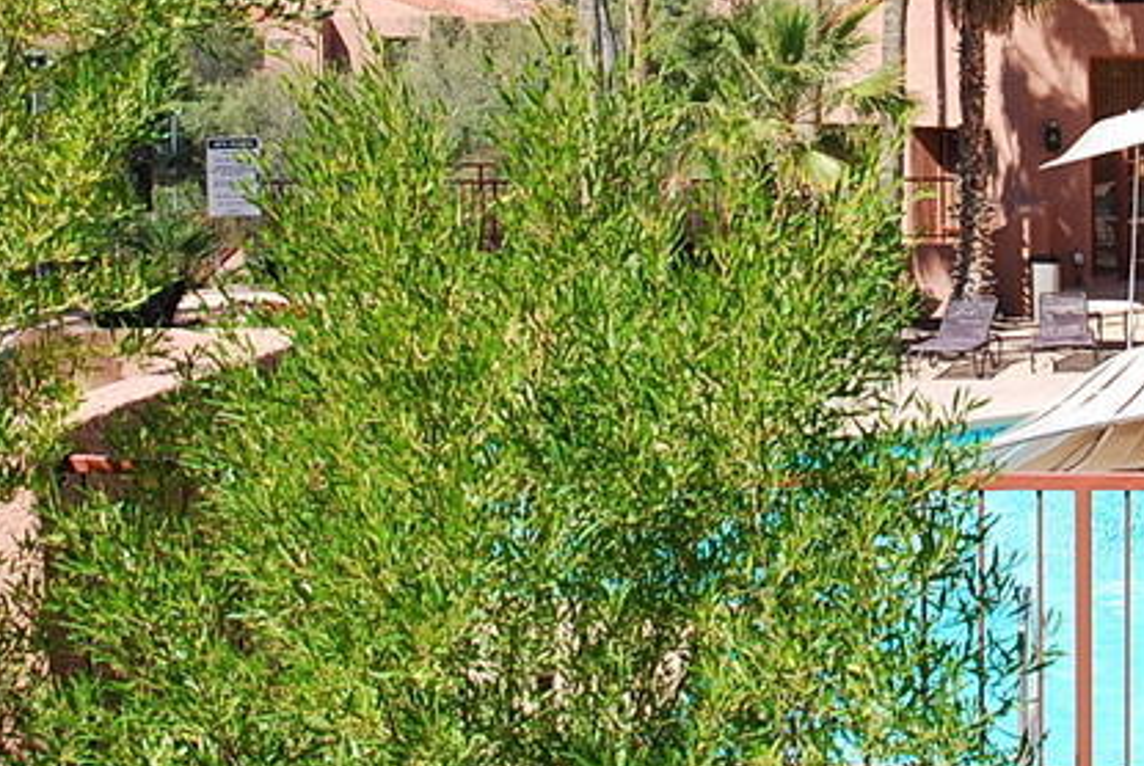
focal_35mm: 78
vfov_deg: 17.4
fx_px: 2482
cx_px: 929
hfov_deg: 25.5
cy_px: 121
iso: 100
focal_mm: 18
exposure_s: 1/200
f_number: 7.1
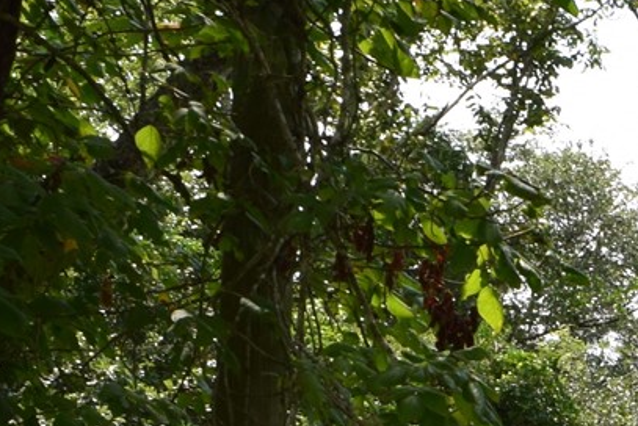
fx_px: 2554
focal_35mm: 144
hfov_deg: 13.7
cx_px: 821
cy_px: 894
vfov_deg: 8.9
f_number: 10
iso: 400
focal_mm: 18
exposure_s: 1/320
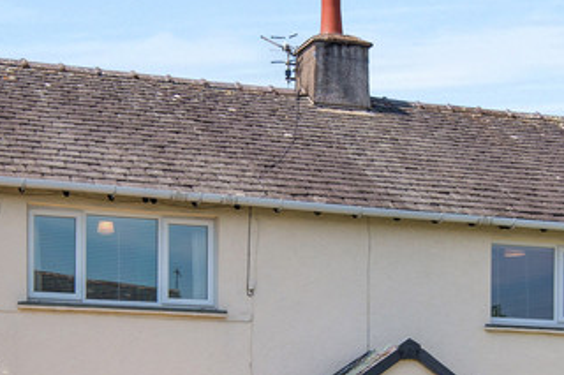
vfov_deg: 14.2
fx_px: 1503
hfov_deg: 21.2
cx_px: 300
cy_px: 270
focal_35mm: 96
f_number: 8
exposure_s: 1/400
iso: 100
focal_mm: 20
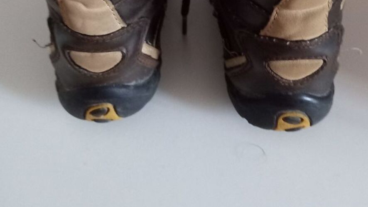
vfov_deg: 26.5
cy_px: -26
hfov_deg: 49.4
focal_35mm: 41
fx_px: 400
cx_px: 194
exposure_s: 1/15
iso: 1600
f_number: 2
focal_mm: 4.6
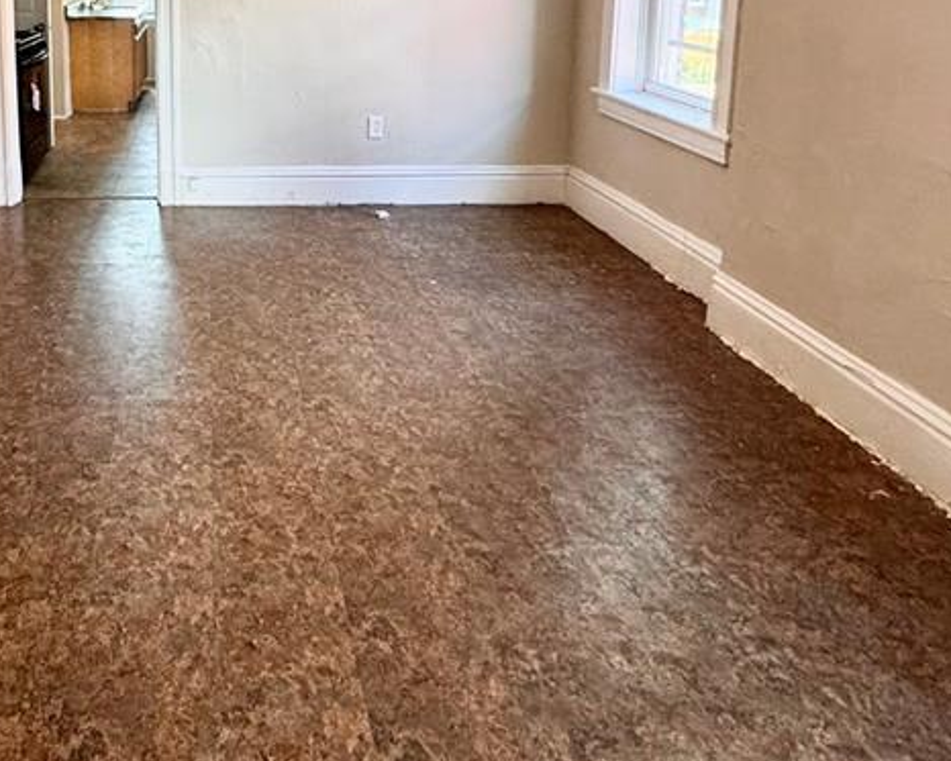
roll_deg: +1.1
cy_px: 75
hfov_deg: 54.4
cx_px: 178
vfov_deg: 44.2
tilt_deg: -8.5
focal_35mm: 30
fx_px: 845
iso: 320
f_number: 2.2
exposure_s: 1/99
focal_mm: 2.22
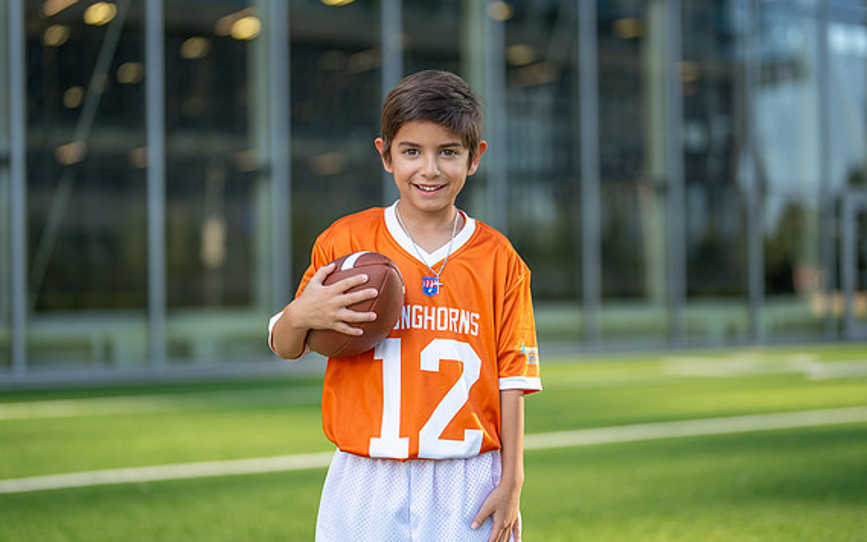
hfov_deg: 33.0
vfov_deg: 21.0
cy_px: 268
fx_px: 1465
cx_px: 420
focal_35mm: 62
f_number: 1.2
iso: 100
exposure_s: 1/2500
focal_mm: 50
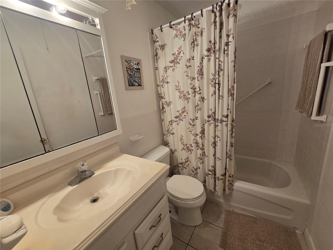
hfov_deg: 106.2
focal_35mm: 13
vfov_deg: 89.9
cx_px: 166
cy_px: 125
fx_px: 125
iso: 160
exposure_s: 1/60
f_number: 2.2
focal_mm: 2.2
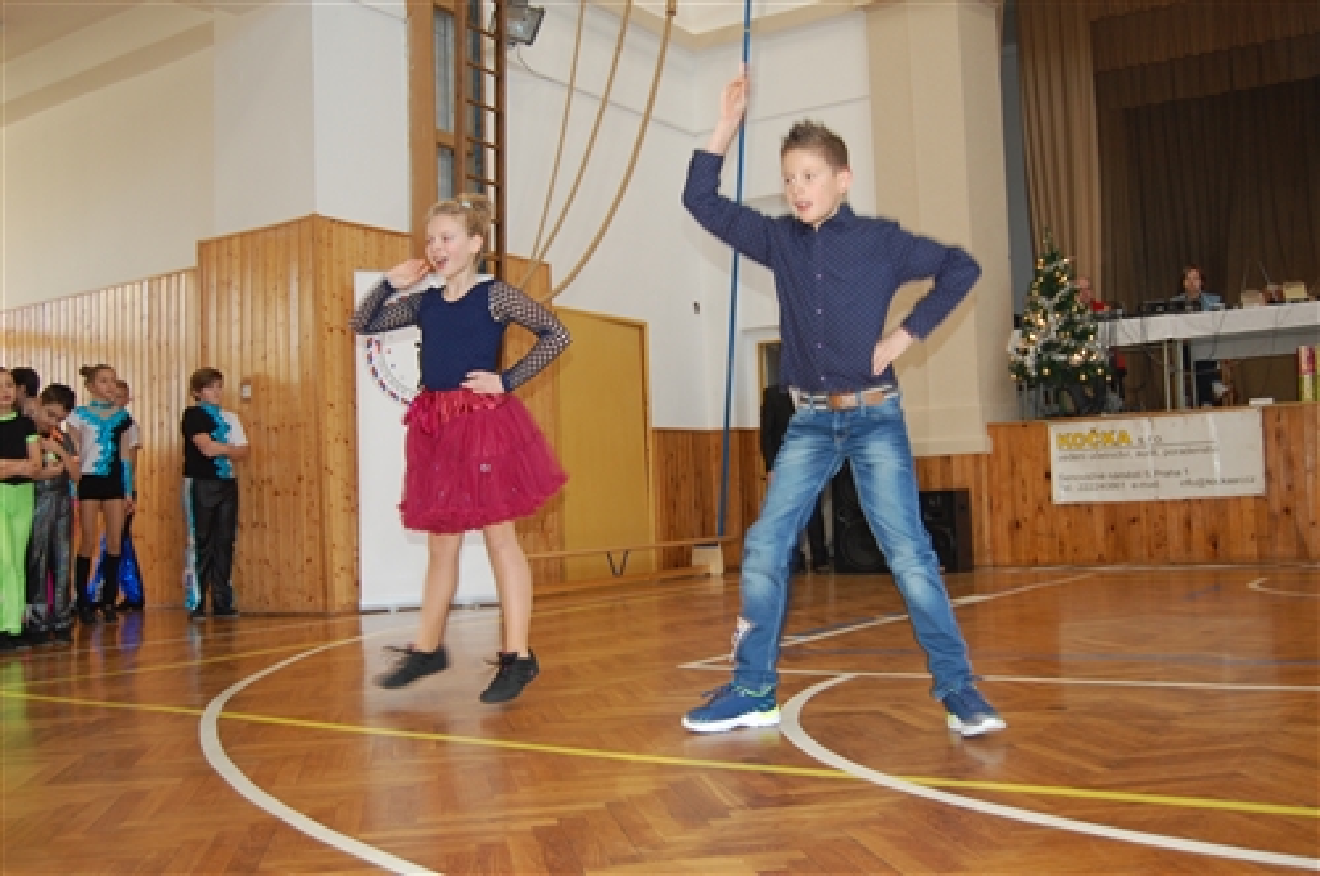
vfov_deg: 38.3
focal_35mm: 34
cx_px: 660
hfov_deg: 55.2
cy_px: 438
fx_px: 1263
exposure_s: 1/60
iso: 400
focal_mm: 23
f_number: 3.8
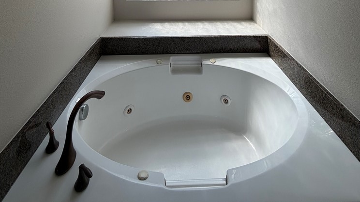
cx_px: 182
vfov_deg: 39.3
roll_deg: -0.9
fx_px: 200
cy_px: -39
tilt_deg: -4.8
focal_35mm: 21
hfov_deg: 83.9
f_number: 2.2
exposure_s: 1/472
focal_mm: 2.22
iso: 64
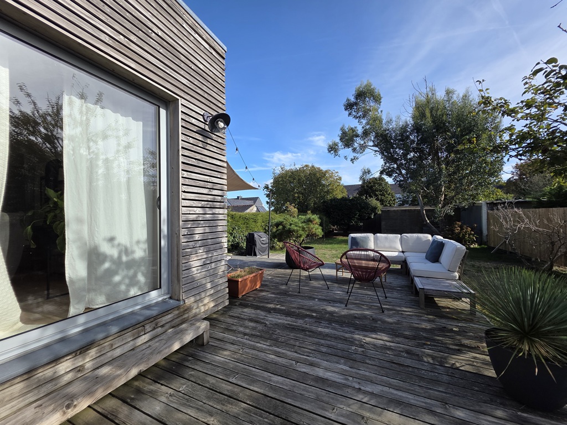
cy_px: 212
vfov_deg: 89.9
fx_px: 213
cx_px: 284
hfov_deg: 106.2
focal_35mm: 13
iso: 40
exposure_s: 1/1108
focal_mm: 2.2
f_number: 1.9
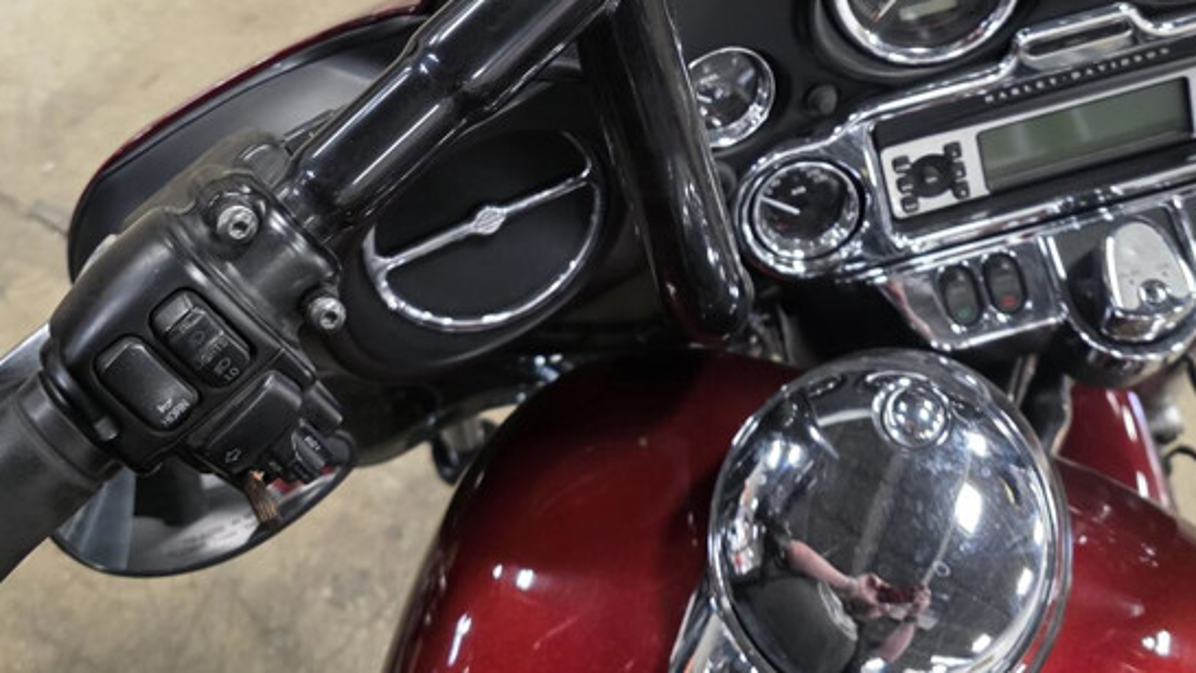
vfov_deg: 23.1
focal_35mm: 49
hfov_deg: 41.9
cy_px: -46
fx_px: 1554
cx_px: 715
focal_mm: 6.3
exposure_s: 1/120
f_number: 1.7
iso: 1000
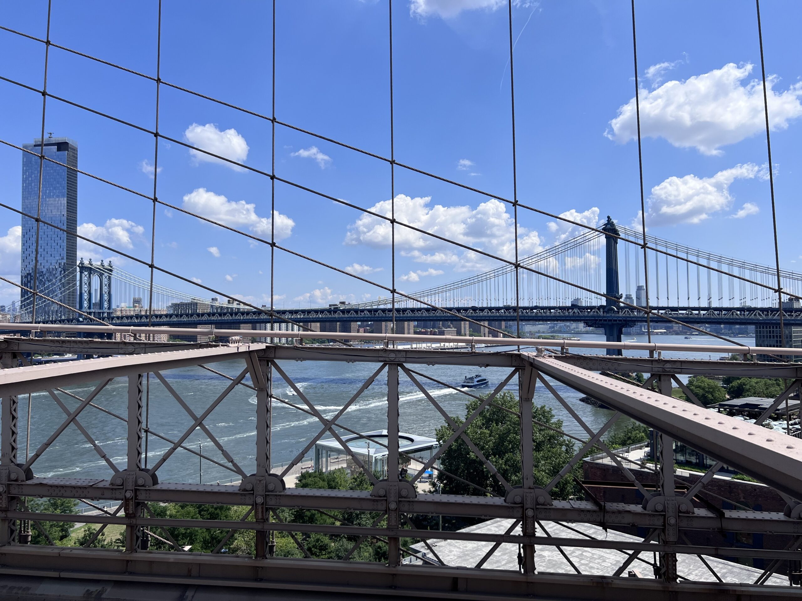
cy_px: 300
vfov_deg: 53.1
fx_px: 602
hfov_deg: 67.3
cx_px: 401
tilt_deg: +1.9
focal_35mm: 26
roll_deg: +0.6
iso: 50
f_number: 1.5
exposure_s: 1/6211
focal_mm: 5.7
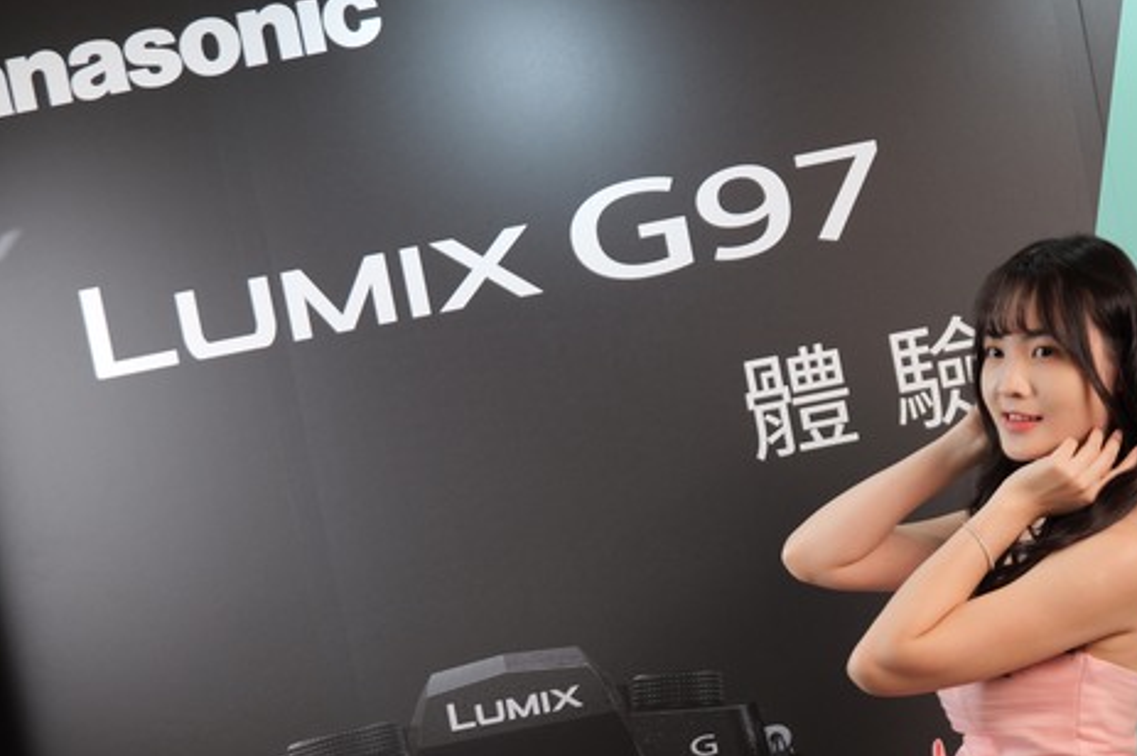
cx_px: 872
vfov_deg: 22.6
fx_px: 1862
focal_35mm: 59
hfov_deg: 33.2
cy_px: 614
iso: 320
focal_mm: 35
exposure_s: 1/60
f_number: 4.5
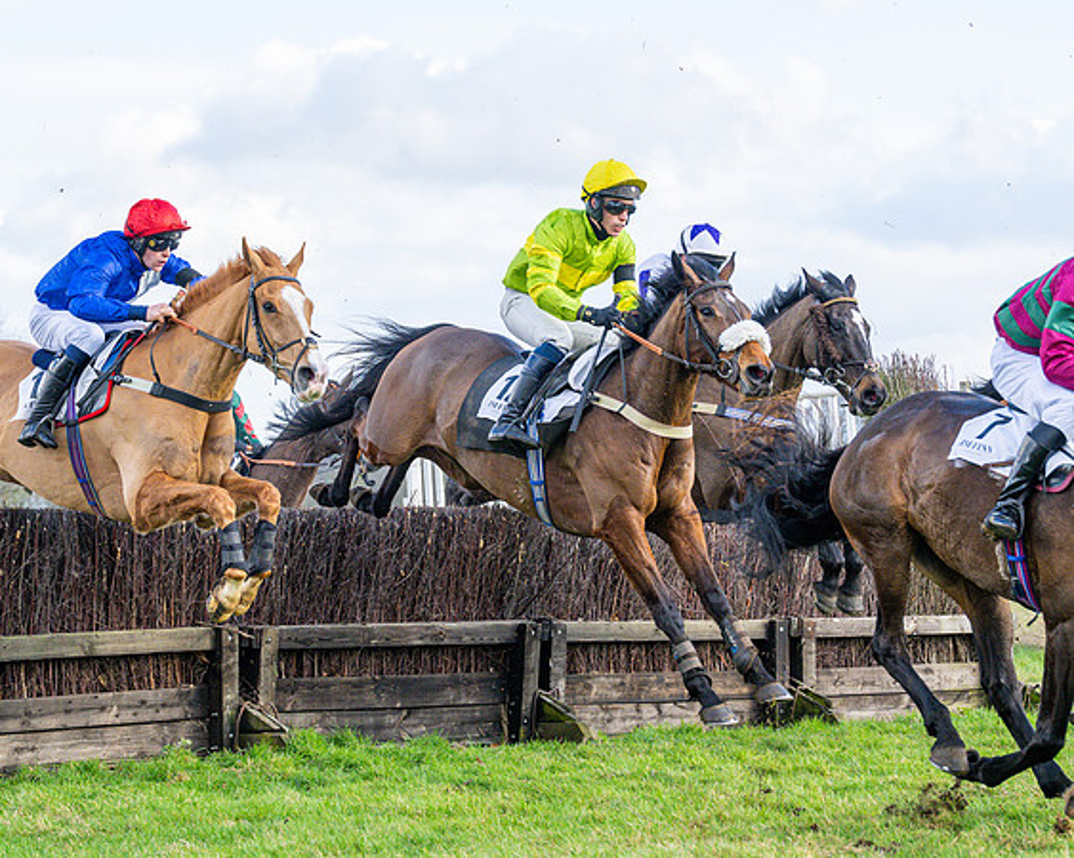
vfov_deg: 13.6
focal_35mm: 114
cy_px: 389
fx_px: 3607
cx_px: 295
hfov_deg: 16.9
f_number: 4
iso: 640
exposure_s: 1/2000
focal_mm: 70
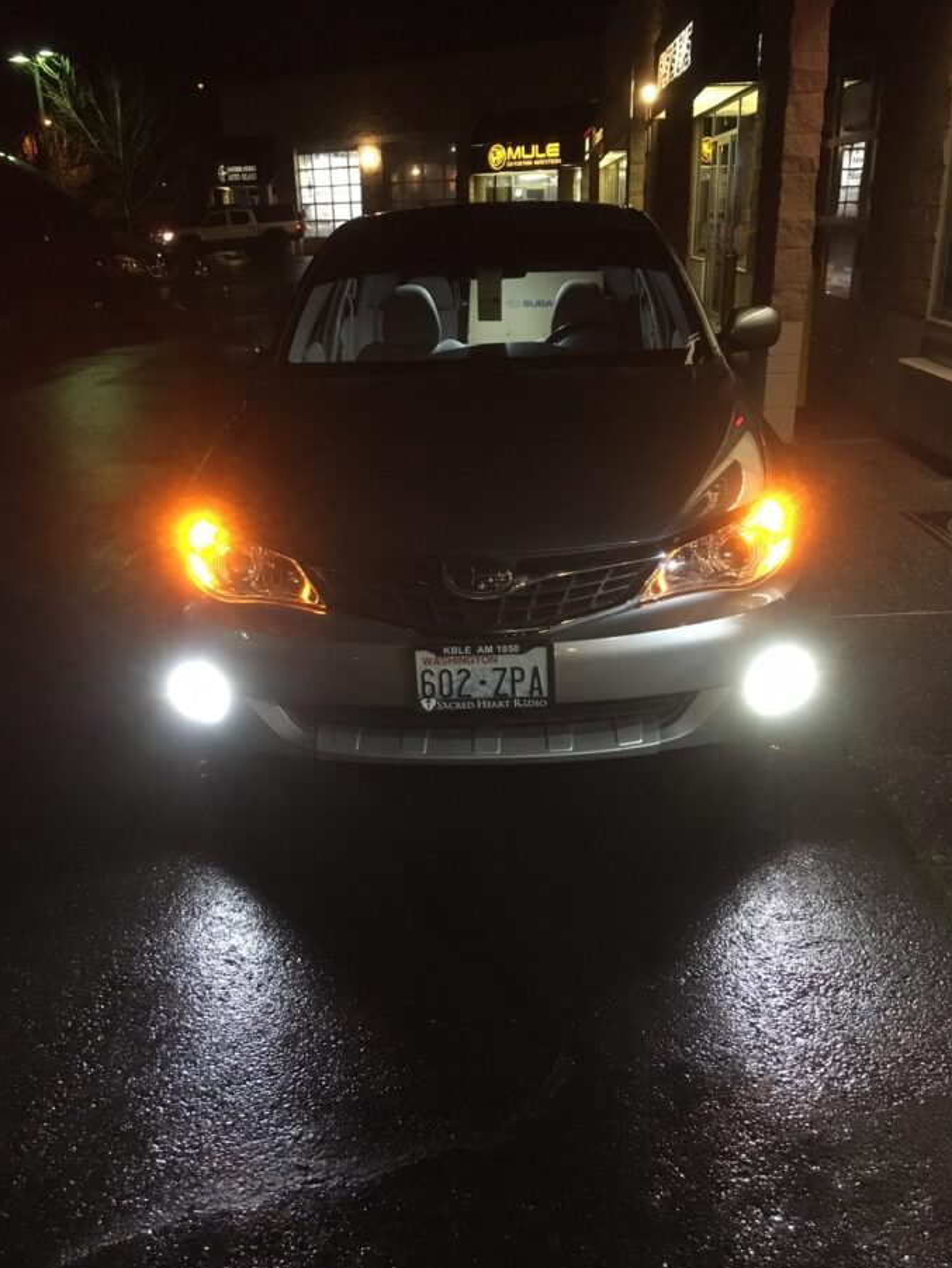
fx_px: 1100
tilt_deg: -21.3
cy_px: 652
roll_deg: +0.1
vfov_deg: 59.9
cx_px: 468
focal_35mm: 30
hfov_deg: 46.8
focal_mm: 4.15
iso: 320
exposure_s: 1/15
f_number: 2.2
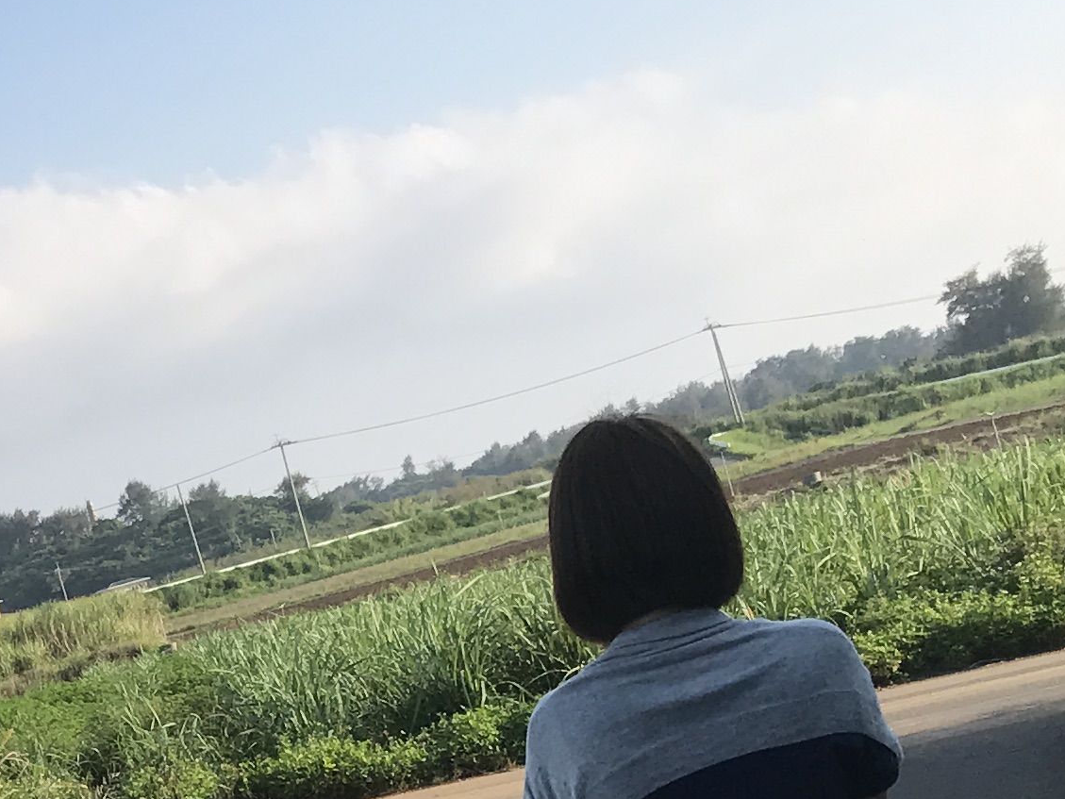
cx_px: 88
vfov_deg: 14.4
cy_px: 899
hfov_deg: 19.3
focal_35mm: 100
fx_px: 3077
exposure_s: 1/1597
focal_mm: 3.99
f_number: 1.8
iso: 20
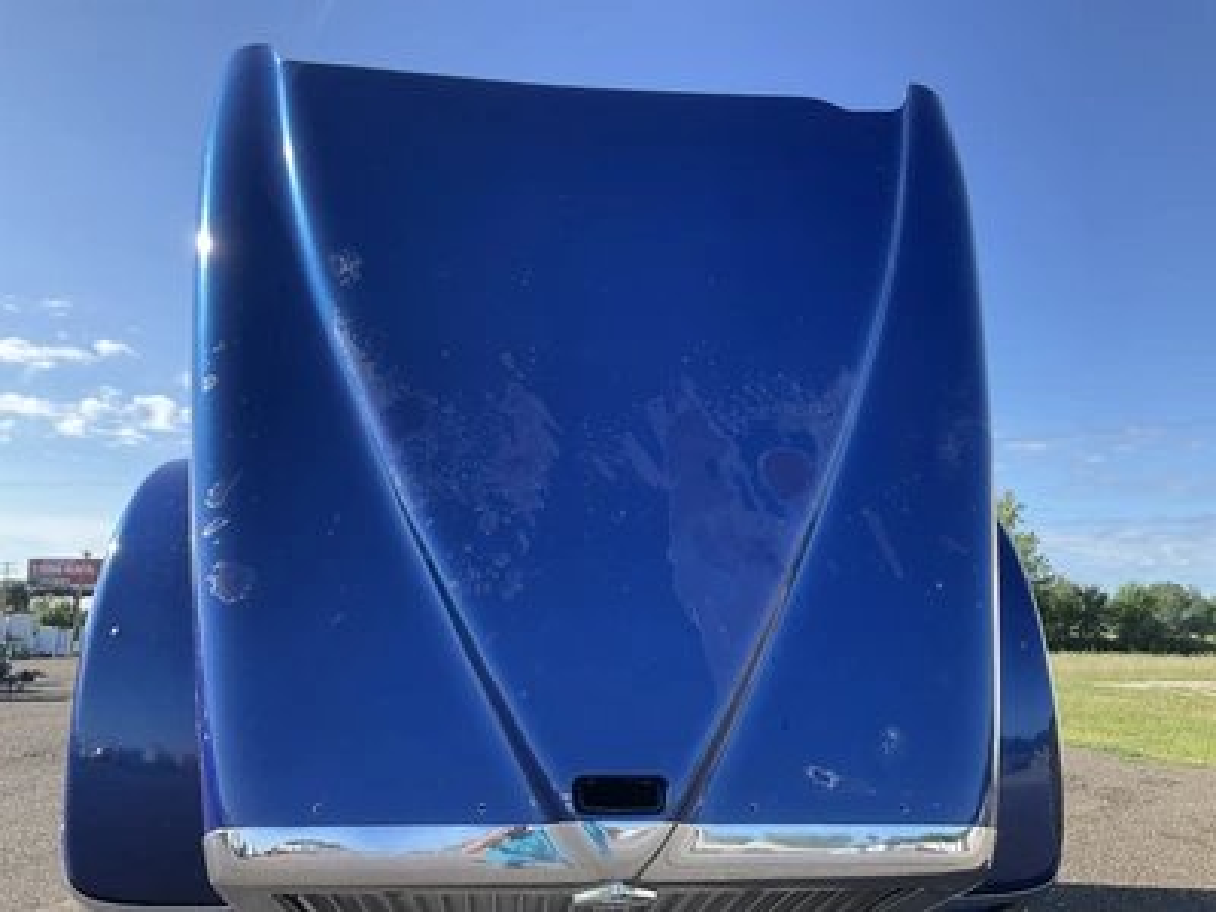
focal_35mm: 29
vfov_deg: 48.2
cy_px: 456
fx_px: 1019
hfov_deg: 61.7
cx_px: 608
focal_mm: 3
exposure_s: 1/491
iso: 25
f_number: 1.8
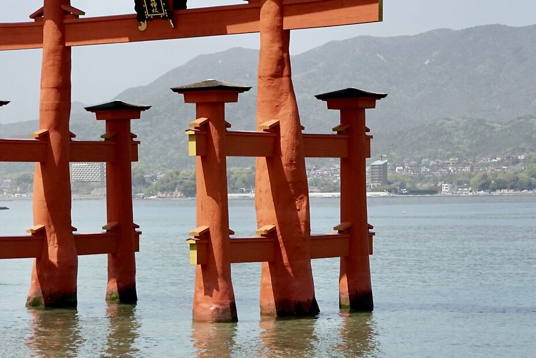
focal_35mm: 124
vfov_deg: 11.1
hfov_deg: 16.0
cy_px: 217
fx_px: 1847
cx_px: -69
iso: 800
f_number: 8
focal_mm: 48
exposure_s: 1/2000
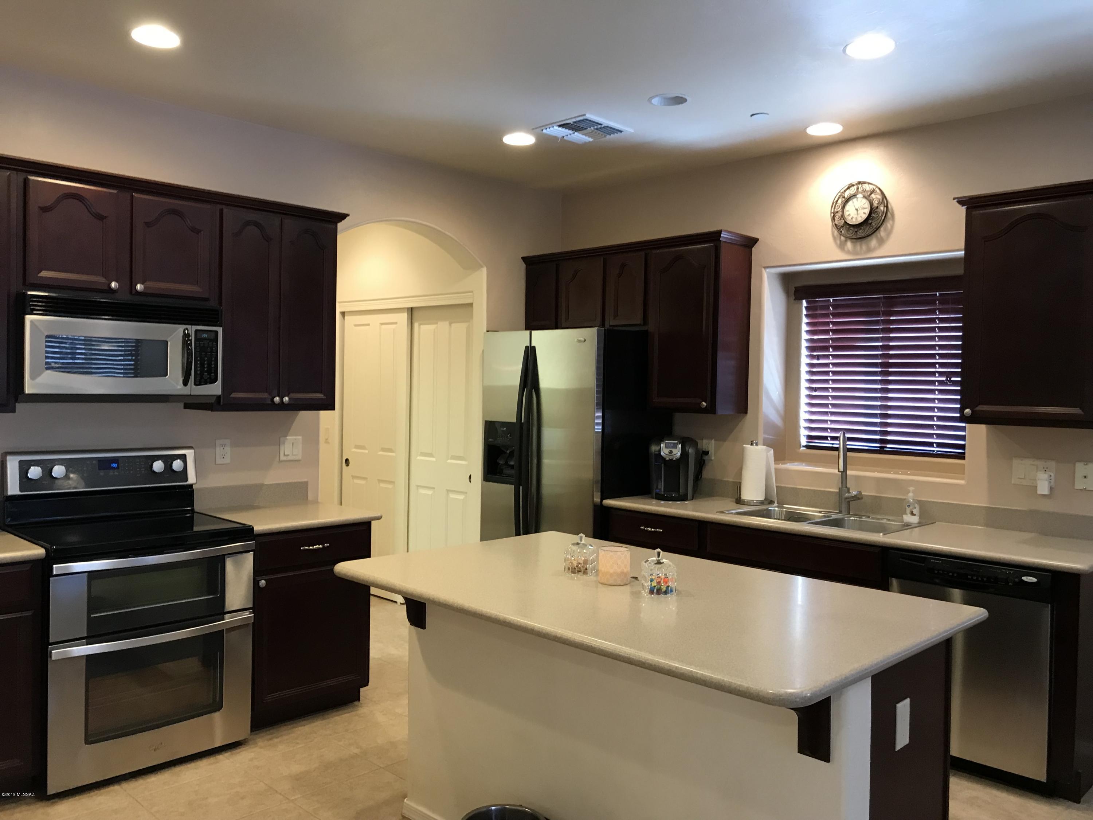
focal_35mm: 28
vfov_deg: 49.7
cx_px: 546
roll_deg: -0.3
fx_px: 884
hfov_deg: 63.4
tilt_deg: -1.6
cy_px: 410
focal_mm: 3.99
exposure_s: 1/15
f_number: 1.8
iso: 50
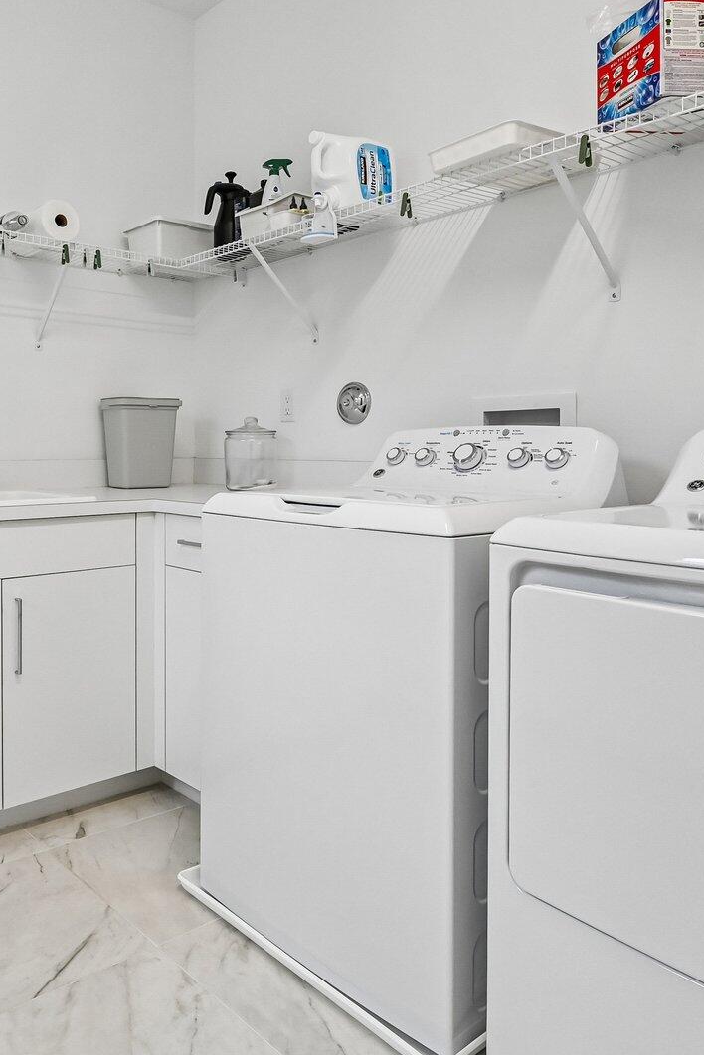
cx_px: 175
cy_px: 461
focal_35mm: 27
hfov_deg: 46.2
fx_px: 792
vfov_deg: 67.1
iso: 2500
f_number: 8
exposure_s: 1/320
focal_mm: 14
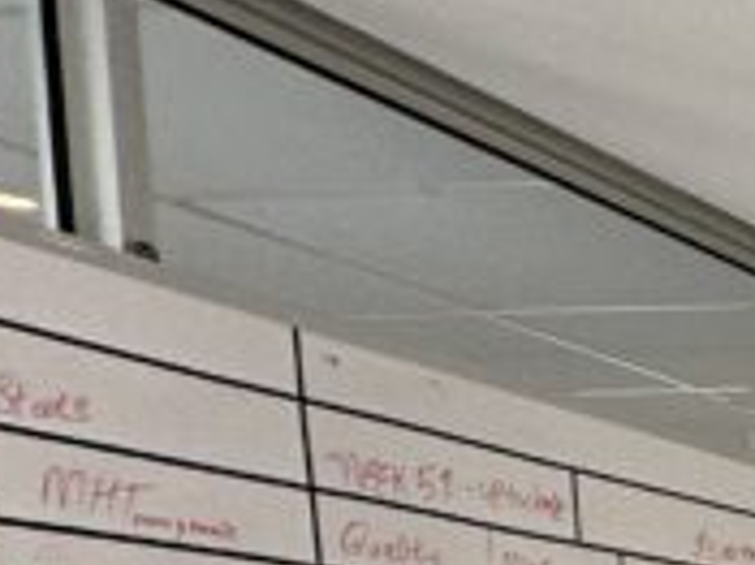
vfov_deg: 15.5
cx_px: 1799
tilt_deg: -5.9
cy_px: 1001
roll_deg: +0.3
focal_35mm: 82
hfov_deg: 14.9
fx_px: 1787
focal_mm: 2.22
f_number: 2.2
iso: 100
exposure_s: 1/100
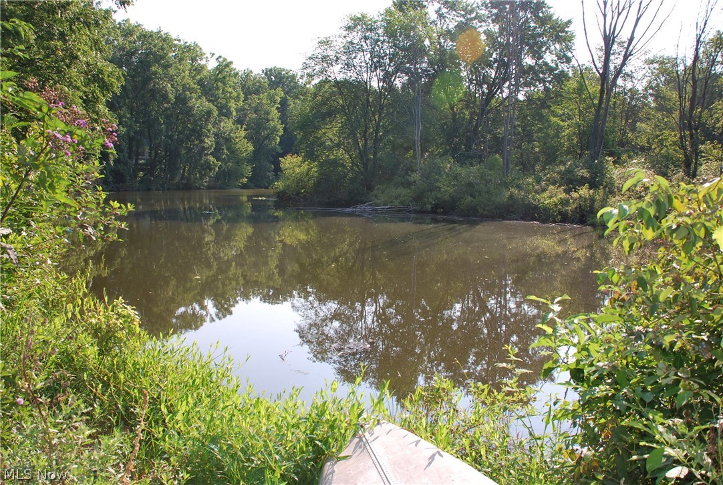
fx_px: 604
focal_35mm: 30
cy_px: 242
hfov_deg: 61.8
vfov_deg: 43.8
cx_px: 362
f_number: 5
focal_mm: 20
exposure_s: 1/200
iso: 100
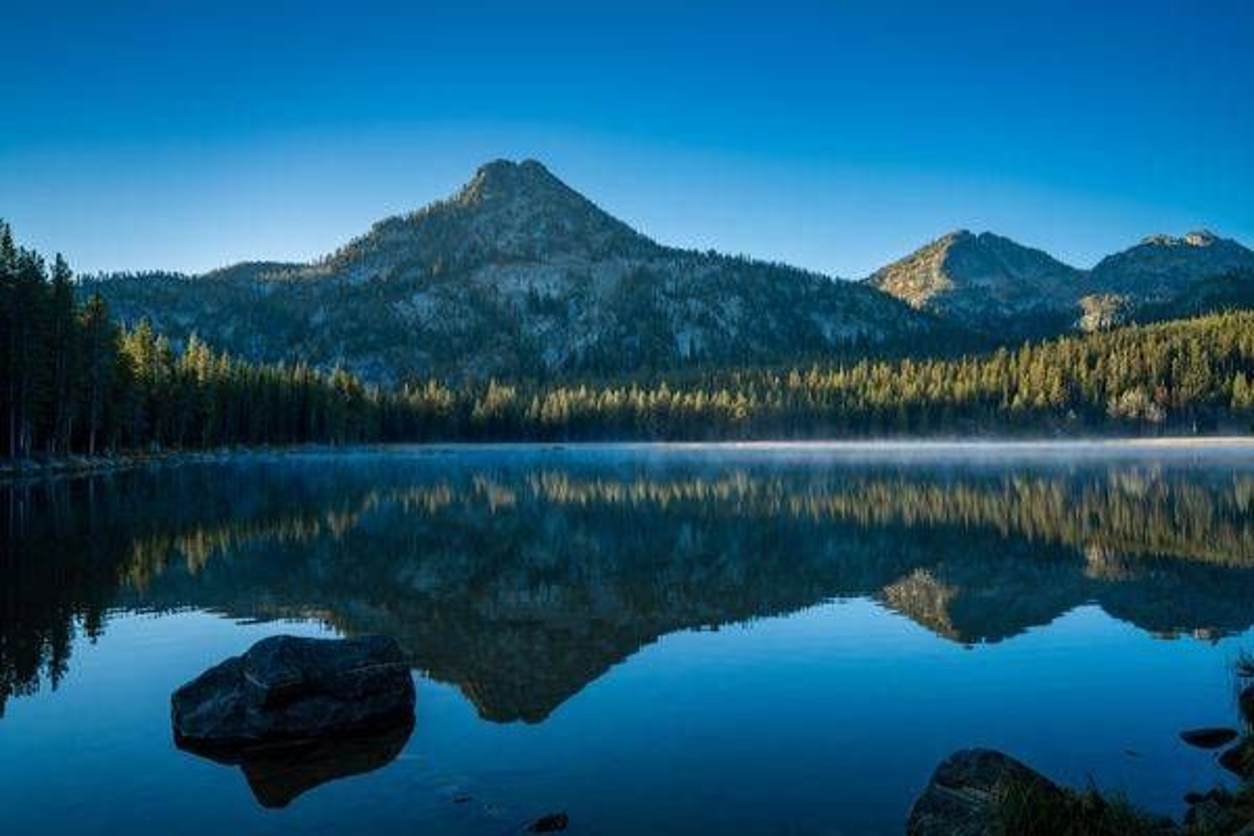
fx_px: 906
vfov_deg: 49.6
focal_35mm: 26
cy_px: 418
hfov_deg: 69.4
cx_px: 627
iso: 500
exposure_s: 1/1000
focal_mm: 26
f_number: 2.8
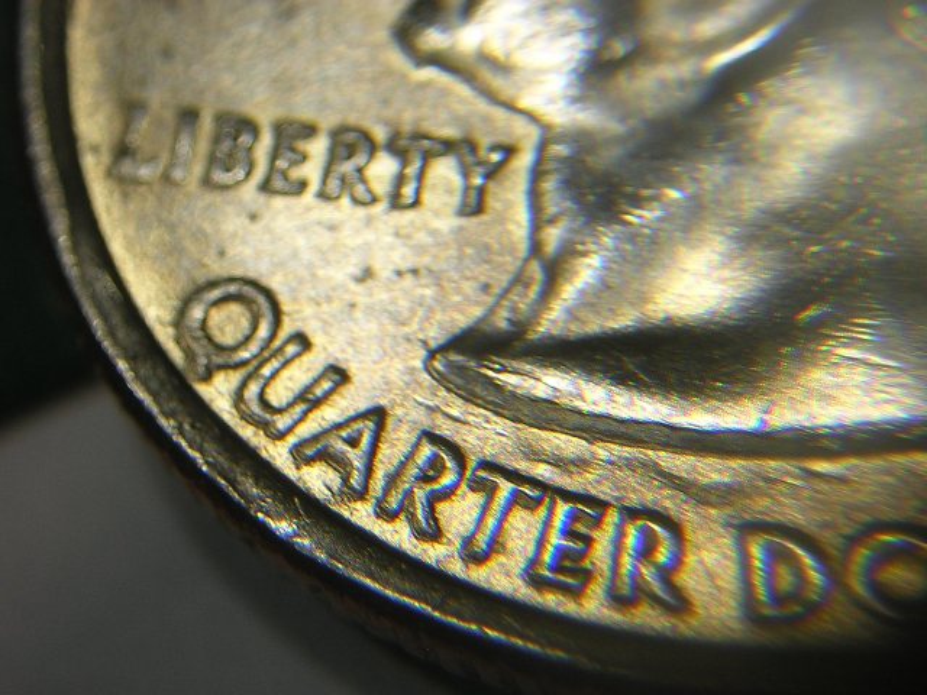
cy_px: 348
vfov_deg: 23.7
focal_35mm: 62
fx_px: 1660
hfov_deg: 31.2
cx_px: 464
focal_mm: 8.1
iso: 100
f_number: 3.4
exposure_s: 1/109
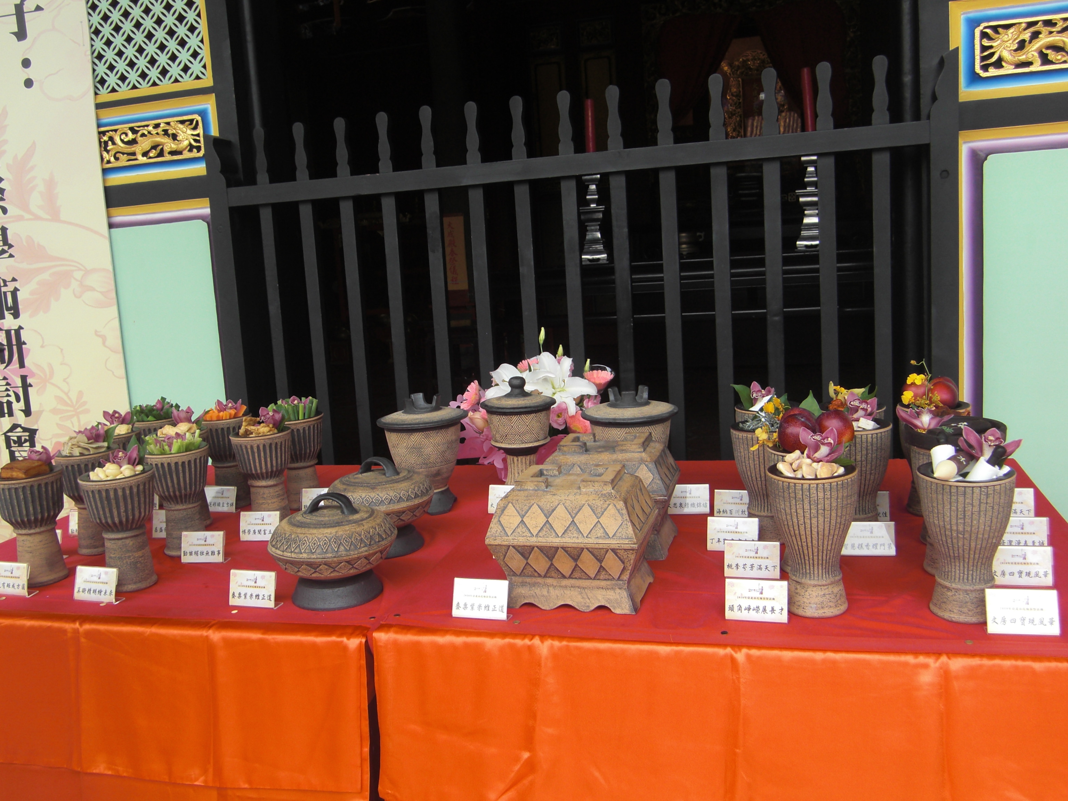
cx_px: 534
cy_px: 400
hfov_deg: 55.4
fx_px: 1018
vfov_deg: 42.9
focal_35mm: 33
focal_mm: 5.8
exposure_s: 1/125
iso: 50
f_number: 2.7
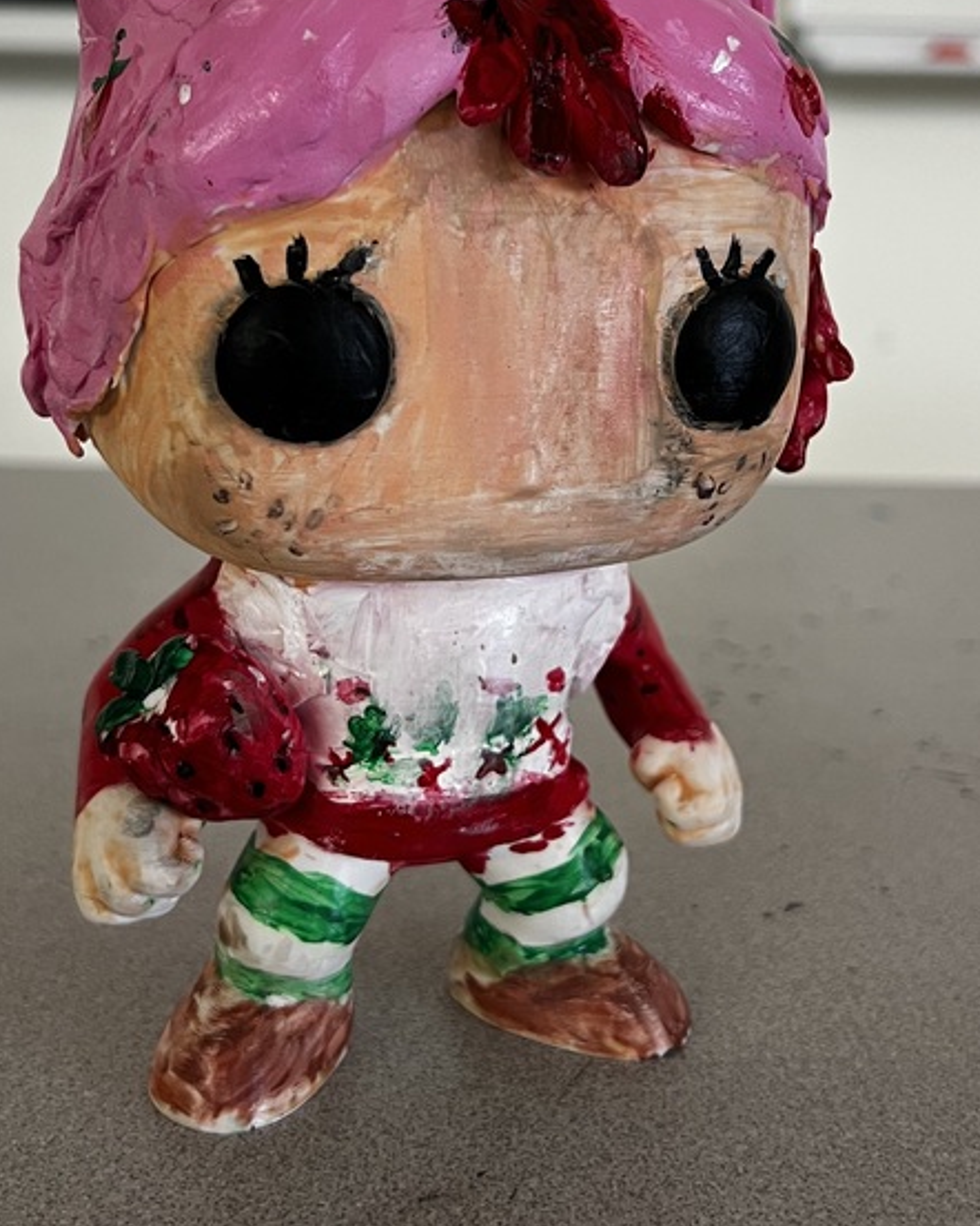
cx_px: 446
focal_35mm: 47
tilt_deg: -10.7
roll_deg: -1.4
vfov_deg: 39.3
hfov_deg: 32.1
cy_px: 463
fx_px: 1705
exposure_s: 1/60
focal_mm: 5.7
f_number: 1.5
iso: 100
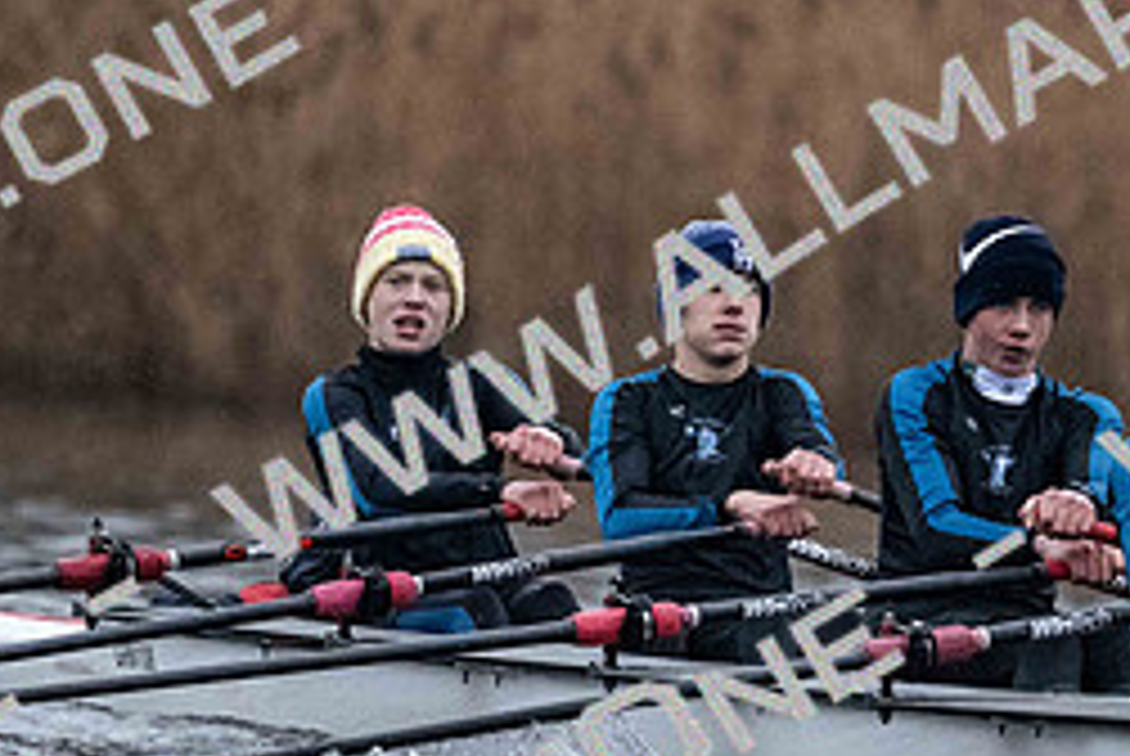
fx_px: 29005
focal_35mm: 923
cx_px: 770
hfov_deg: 2.2
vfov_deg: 1.5
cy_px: 574
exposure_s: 1/1600
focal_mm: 400
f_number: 4.5
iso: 8000
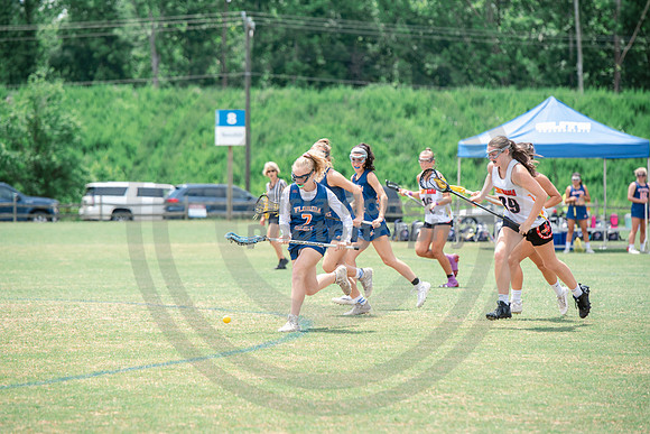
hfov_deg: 10.3
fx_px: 3612
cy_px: 217
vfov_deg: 6.9
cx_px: 325
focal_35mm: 200
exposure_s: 1/1250
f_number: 4.5
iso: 250
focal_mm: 200
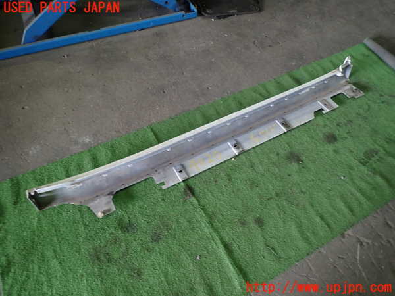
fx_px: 285
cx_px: 198
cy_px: 148
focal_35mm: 25
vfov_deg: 54.9
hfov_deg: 69.4
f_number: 2
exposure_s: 1/30
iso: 200
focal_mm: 4.5
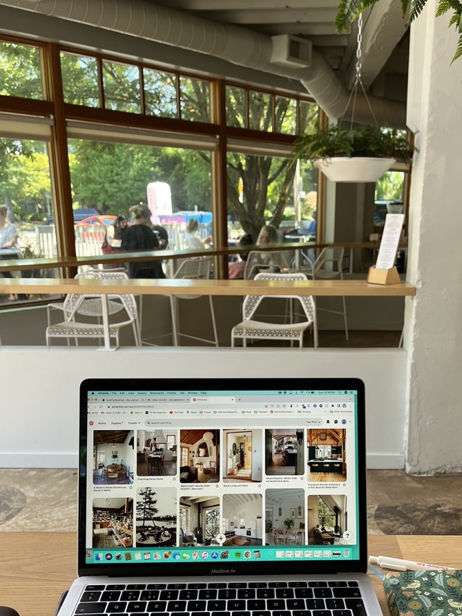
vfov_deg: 52.1
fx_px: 622
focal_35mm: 35
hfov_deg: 40.6
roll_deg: +0.1
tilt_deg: -16.8
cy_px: 381
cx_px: 267
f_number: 1.6
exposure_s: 1/121
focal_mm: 5.1
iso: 40
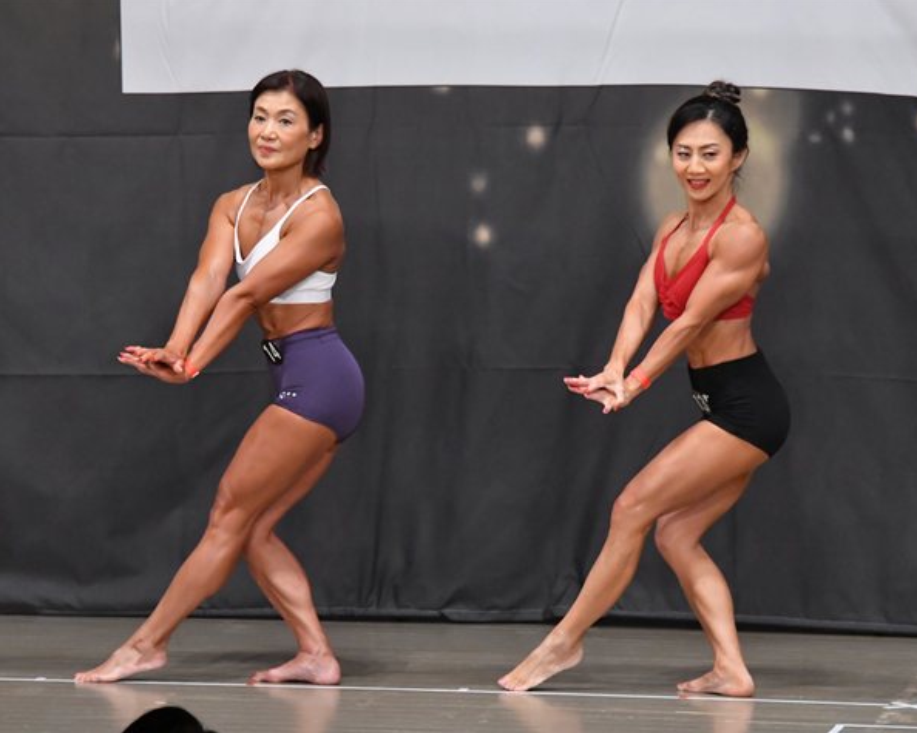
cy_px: 392
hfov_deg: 6.6
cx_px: 348
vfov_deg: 5.3
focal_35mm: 294
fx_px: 7978
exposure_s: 1/400
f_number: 5.6
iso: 5000
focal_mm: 160
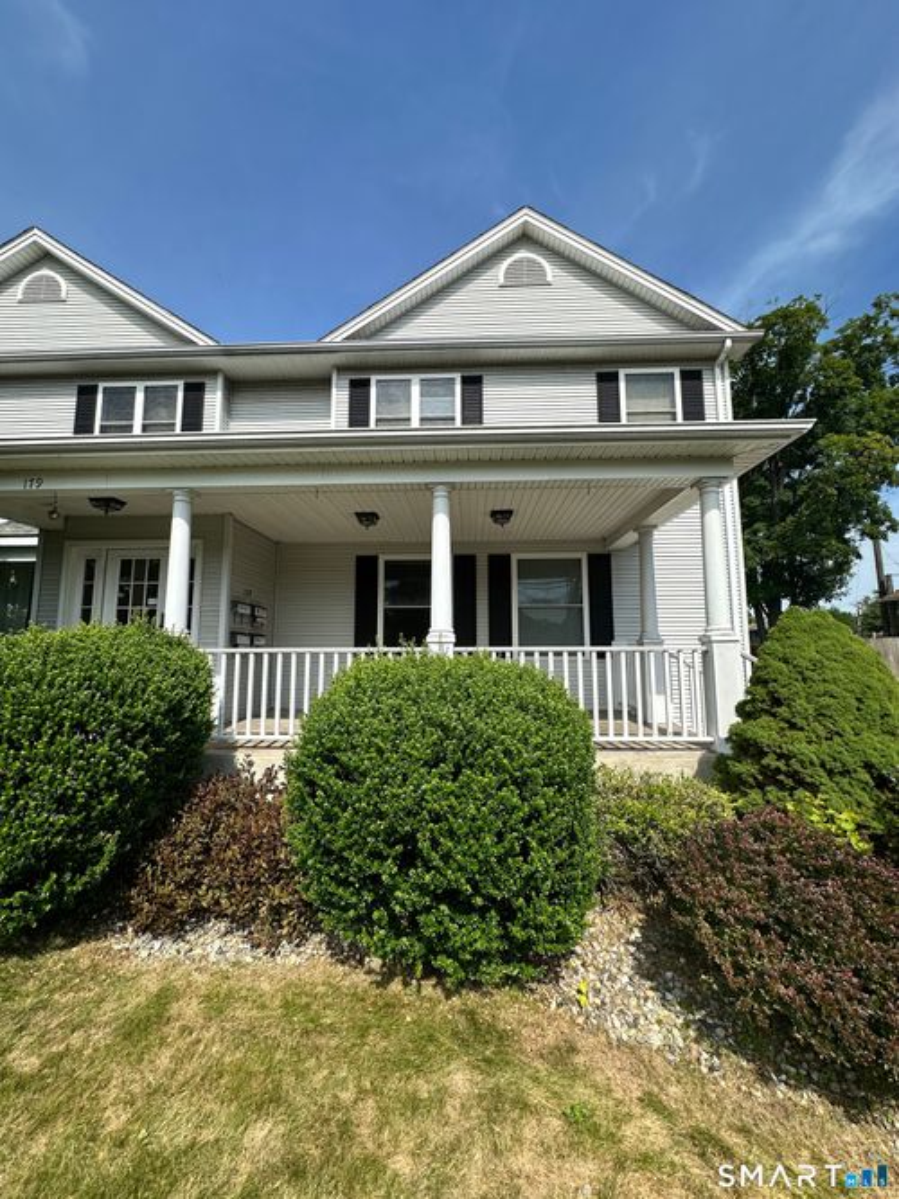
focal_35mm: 14
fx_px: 485
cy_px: 600
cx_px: 450
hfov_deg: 85.7
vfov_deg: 102.1
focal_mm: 2.22
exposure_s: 1/1473
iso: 40
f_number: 2.2
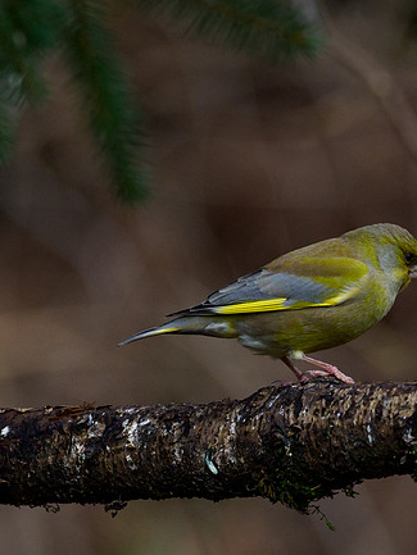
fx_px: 21817
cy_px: 278
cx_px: 268
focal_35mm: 1359
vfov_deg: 1.5
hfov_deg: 1.1
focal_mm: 300
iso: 800
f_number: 4.5
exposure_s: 1/640
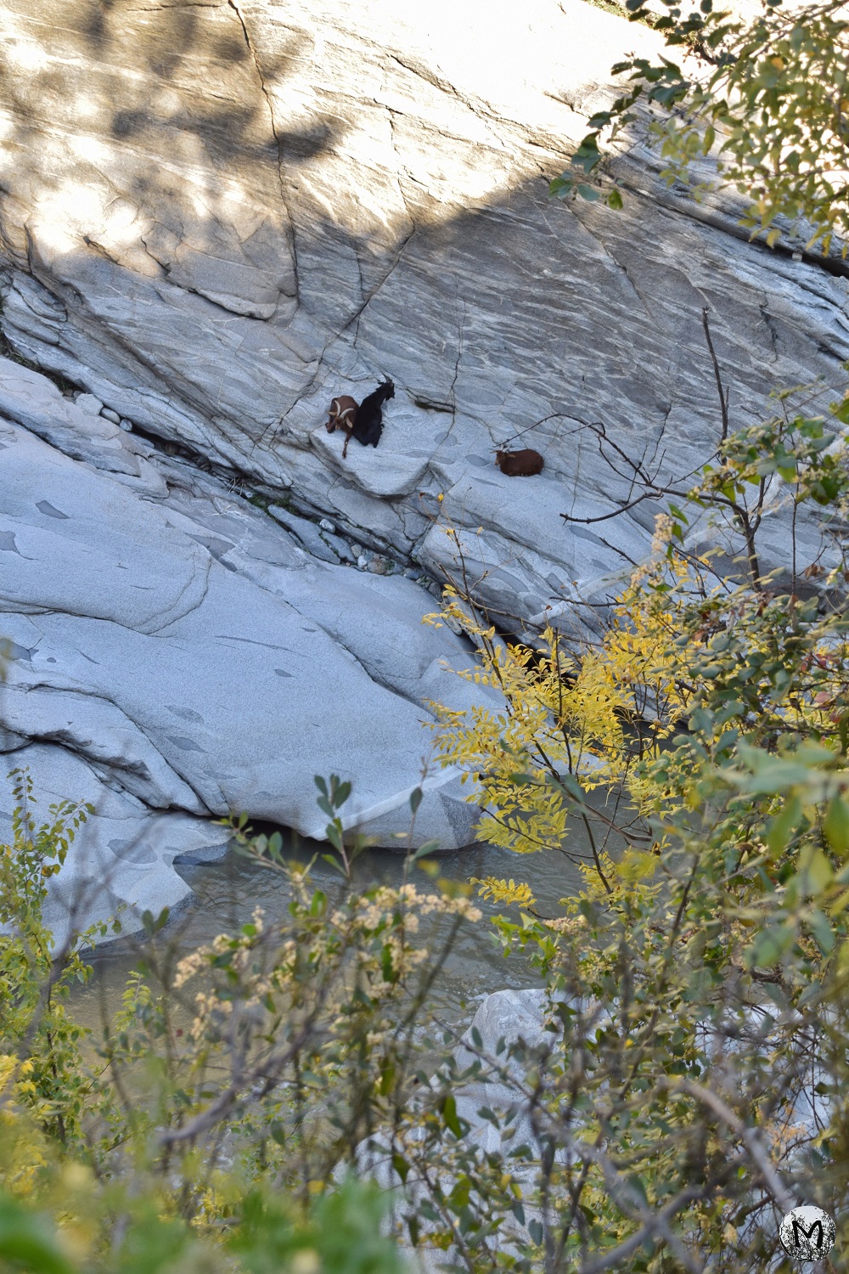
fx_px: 2971
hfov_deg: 16.3
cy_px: 637
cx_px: 424
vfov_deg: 24.2
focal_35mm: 84
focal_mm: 56
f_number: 6.3
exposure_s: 1/160
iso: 400
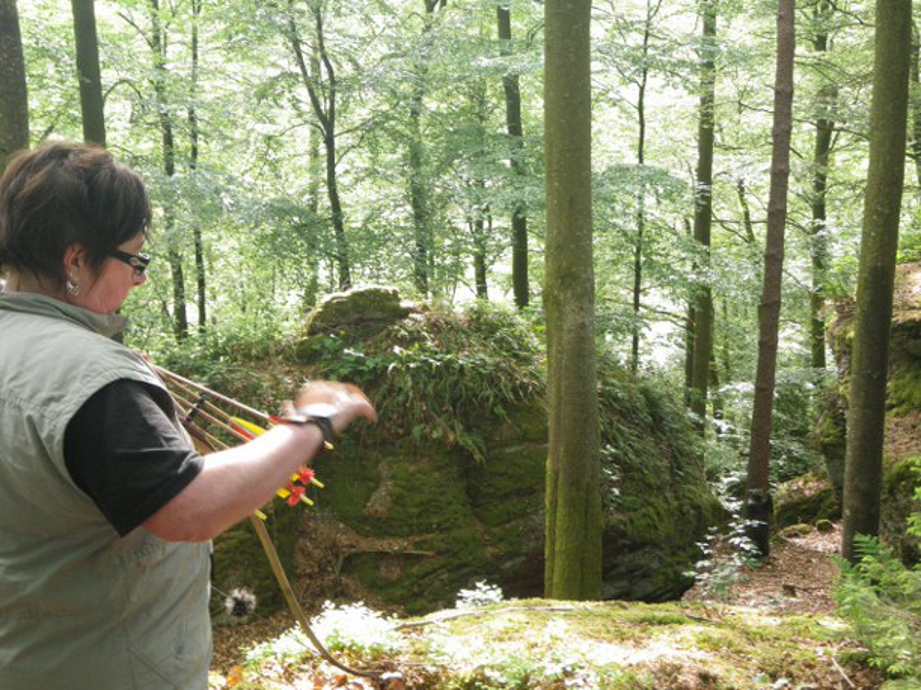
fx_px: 1170
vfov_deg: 32.9
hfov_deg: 42.9
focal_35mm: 44
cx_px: 446
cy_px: 331
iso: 200
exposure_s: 1/60
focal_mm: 7.5
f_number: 4.2
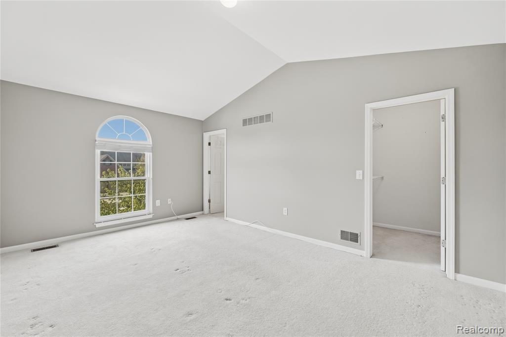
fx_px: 197
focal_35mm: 14
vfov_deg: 81.2
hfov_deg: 104.3
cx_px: 253
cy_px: 168
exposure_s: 1/60
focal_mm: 14
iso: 1000
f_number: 4
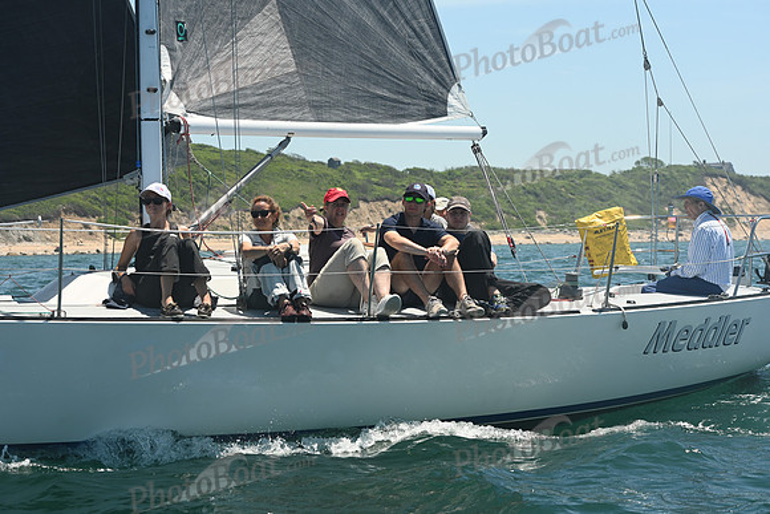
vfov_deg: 15.2
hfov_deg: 22.6
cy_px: 257
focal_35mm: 90
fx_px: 1925
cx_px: 385
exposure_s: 1/1000
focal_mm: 90
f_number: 8
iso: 320
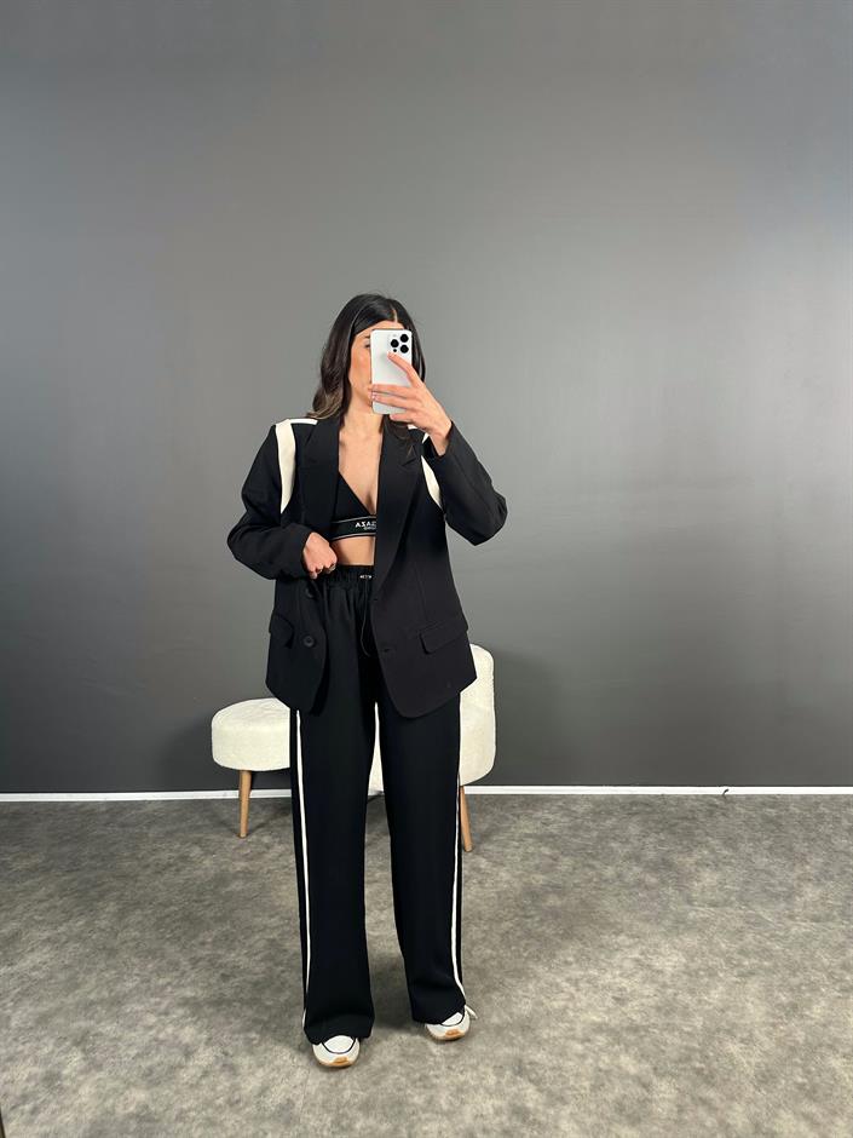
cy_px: 569
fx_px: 789
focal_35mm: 24
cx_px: 426
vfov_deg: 71.6
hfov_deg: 56.8
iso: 160
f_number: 1.78
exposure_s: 1/121
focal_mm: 6.86
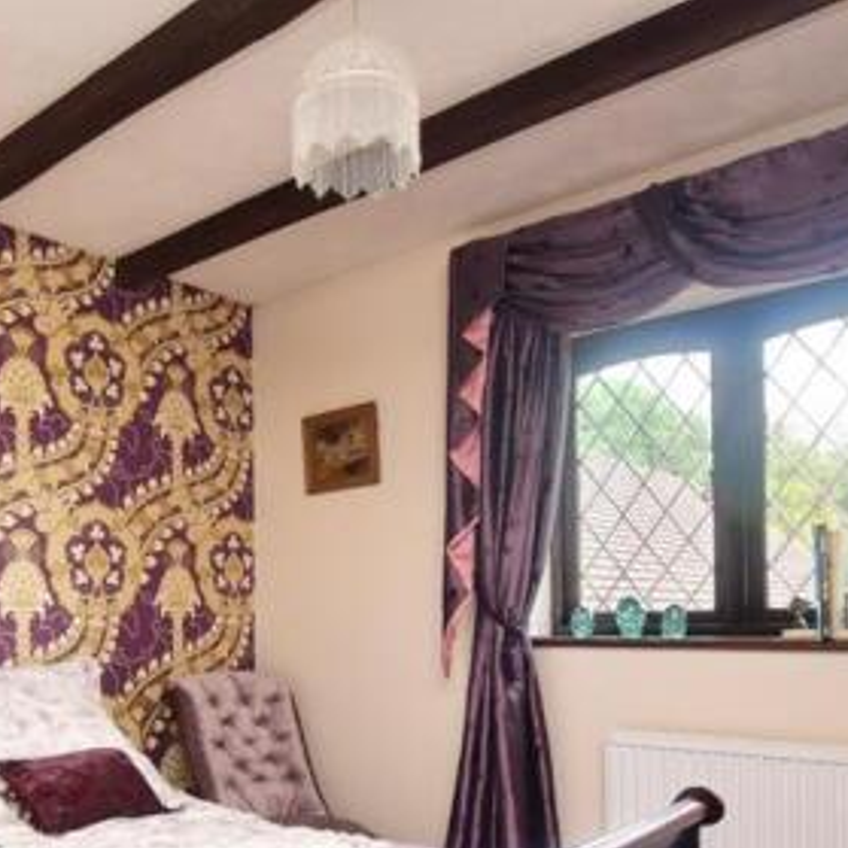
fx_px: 915
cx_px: 228
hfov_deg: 48.1
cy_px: 612
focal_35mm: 33
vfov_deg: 48.2
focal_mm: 11
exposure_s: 1/125
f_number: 5.6
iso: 200
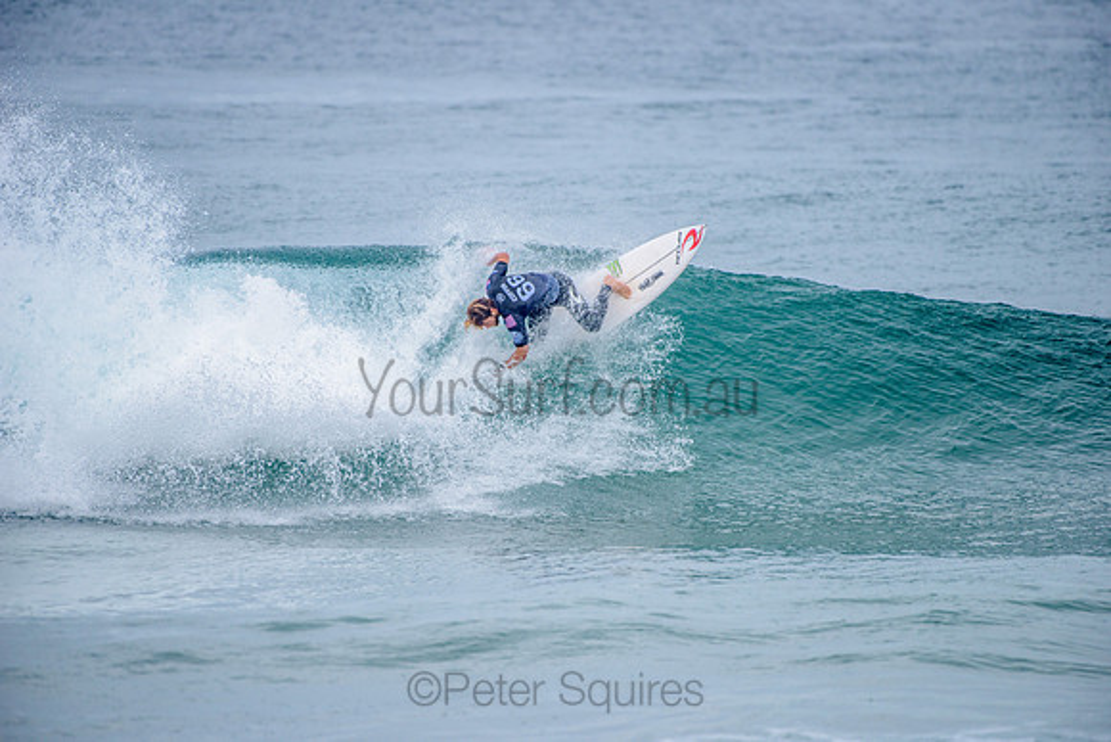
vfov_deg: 2.8
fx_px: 15433
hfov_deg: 4.1
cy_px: 371
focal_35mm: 500
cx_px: 556
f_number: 5.6
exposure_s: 1/2000
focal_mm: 500
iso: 320
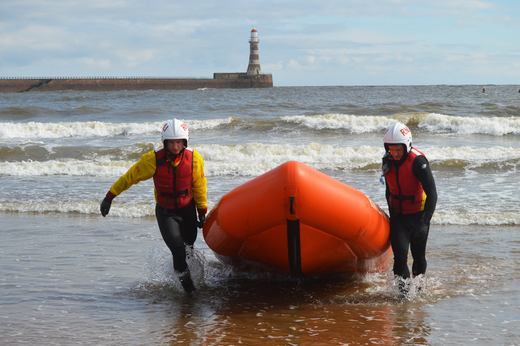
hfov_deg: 23.4
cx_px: 260
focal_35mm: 87
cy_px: 173
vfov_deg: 15.7
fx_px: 1256
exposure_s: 1/2000
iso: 400
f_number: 7.1
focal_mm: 58
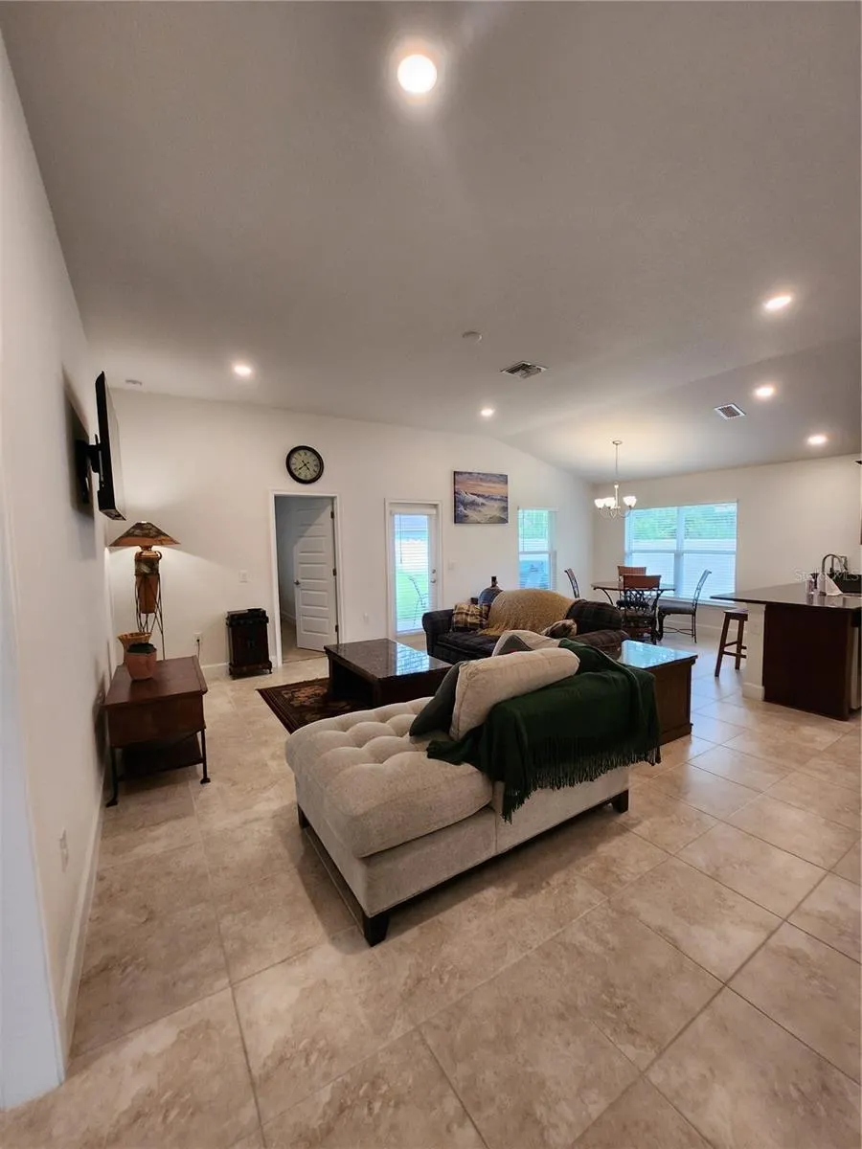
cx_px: 431
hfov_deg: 89.9
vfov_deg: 106.2
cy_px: 574
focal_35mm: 13
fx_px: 432
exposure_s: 1/60
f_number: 2.2
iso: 200
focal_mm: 1.7
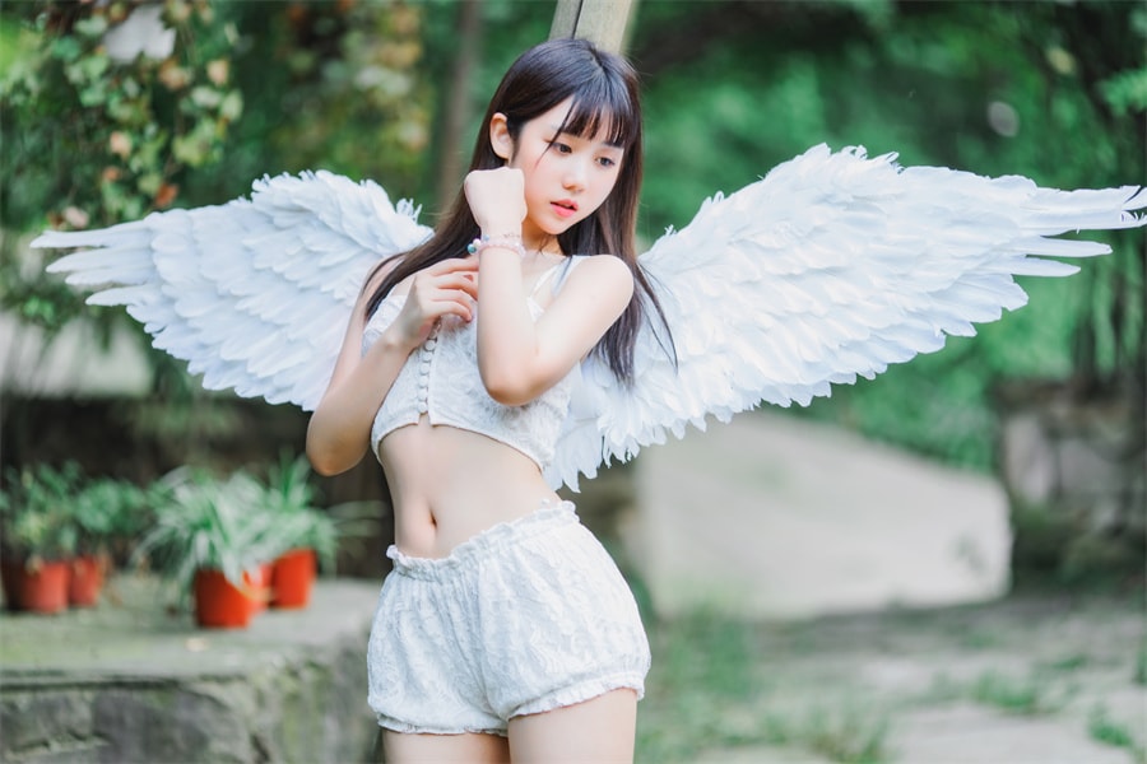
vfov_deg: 10.2
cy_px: 382
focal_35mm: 135
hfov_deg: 15.2
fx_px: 4301
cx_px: 574
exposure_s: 1/100
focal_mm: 135
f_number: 2
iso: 250
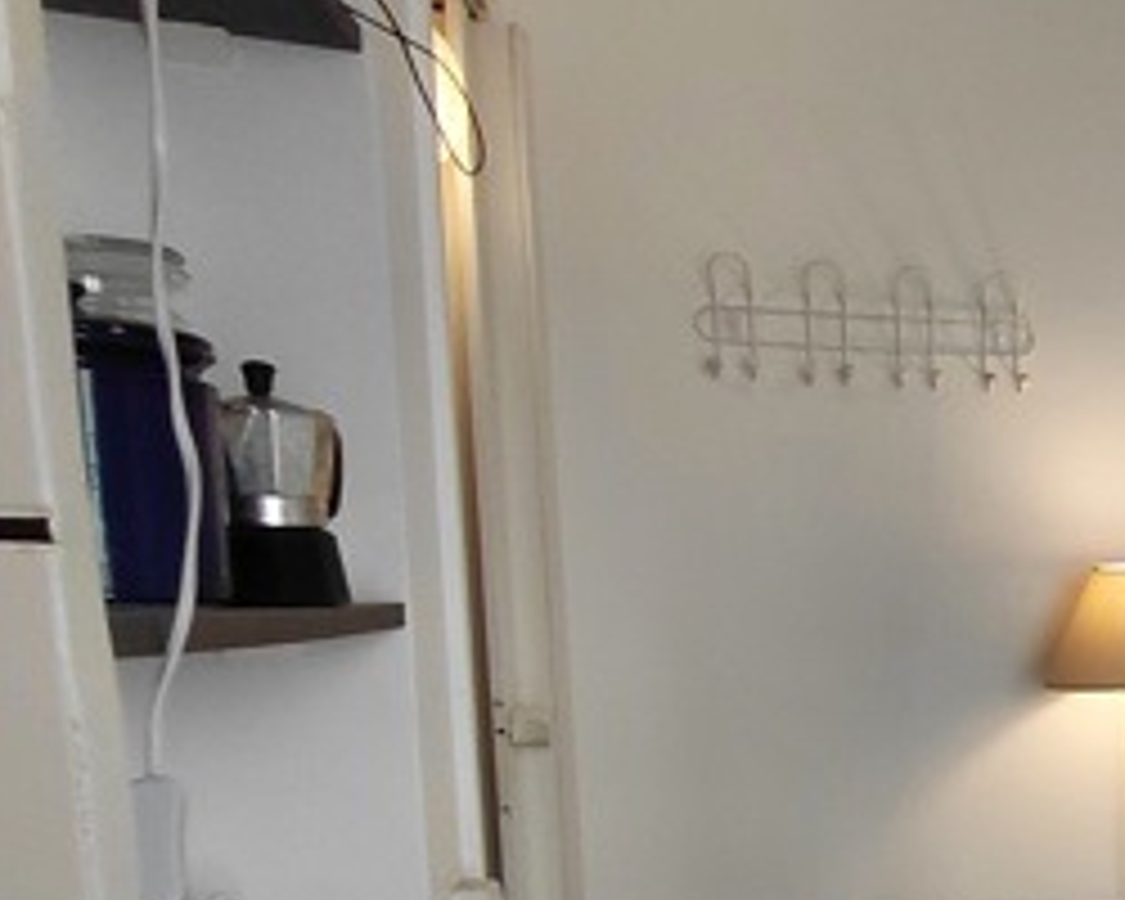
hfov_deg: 28.2
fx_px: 1665
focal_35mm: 50
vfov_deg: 29.1
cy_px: 801
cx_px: 1580
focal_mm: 1.64
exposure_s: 1/60
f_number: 2.2
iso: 40
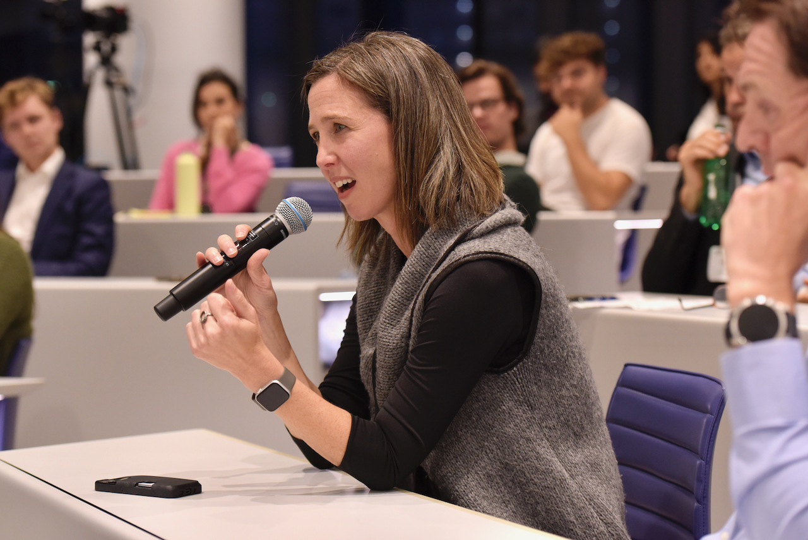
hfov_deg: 23.9
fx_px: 1909
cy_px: 270
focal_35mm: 85
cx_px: 404
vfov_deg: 16.1
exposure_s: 1/125
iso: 1600
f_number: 4
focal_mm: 85
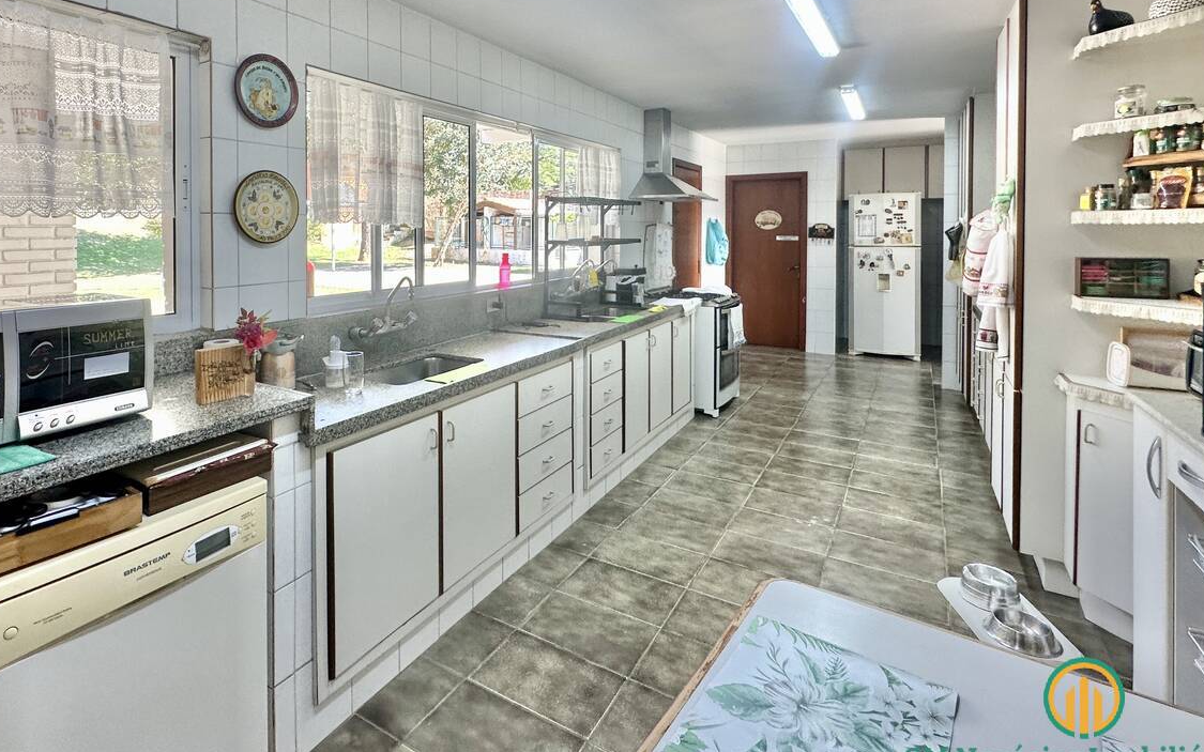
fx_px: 623
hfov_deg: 87.4
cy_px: 236
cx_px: 517
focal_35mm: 19
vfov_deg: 60.4
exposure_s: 1/120
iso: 100
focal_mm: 2.22
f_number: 2.2
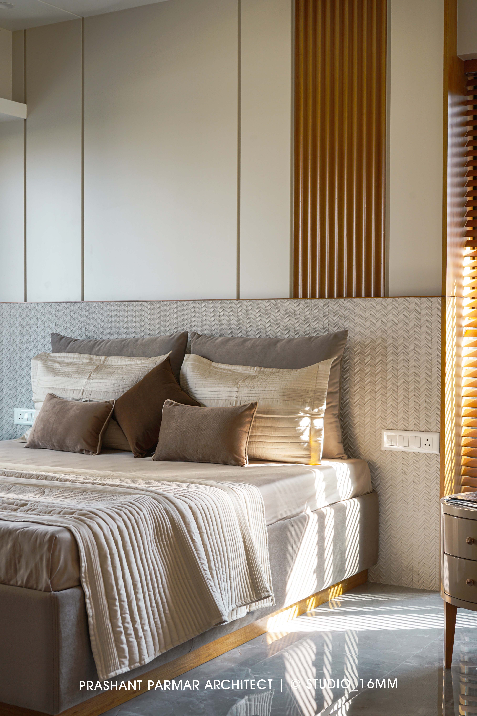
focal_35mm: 49
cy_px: 358
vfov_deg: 40.3
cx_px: 238
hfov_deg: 27.5
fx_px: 974
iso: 200
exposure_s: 1/10
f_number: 8
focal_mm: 49
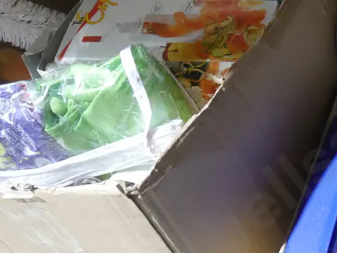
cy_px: 117
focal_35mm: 80
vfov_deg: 18.5
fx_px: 779
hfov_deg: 22.8
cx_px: 385
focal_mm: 17
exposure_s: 1/60
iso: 2000
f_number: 4
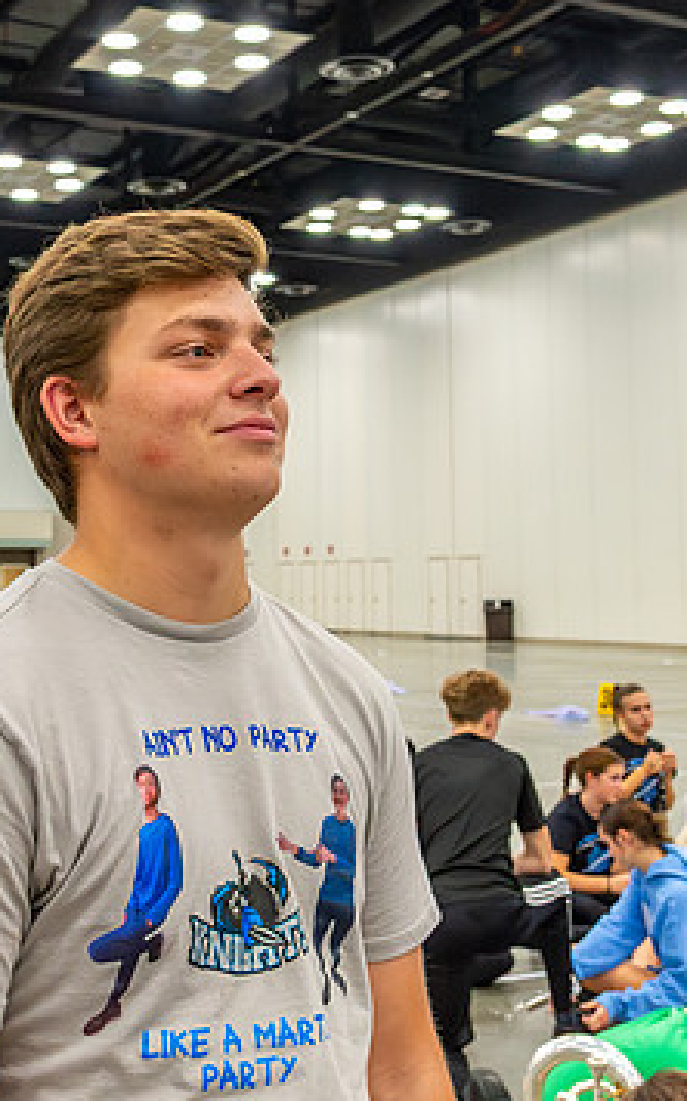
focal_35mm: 52
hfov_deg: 24.7
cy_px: 439
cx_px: 218
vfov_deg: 38.7
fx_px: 1560
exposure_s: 1/640
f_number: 6.3
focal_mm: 24
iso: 4000
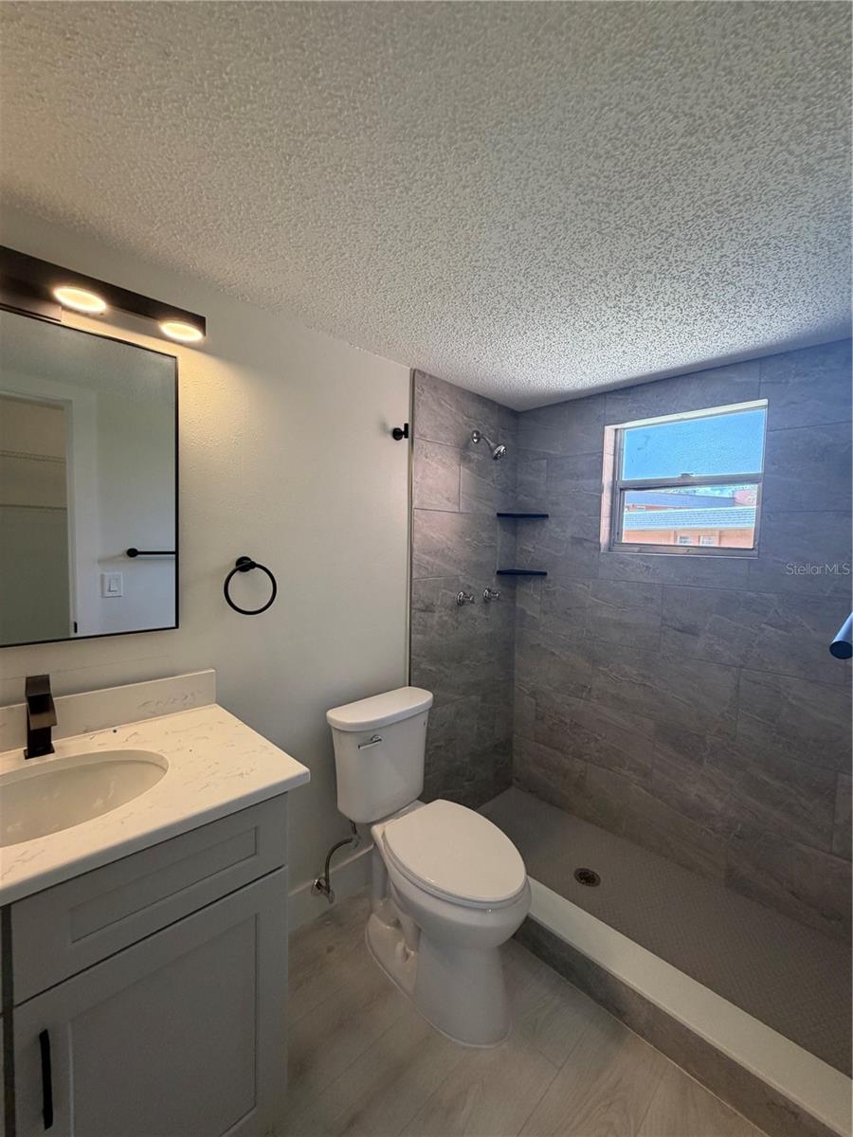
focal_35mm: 14
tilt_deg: -1.8
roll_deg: -1.7
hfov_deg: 85.7
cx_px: 426
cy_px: 568
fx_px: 460
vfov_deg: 102.1
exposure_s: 1/120
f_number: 2.2
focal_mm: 2.22
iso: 200
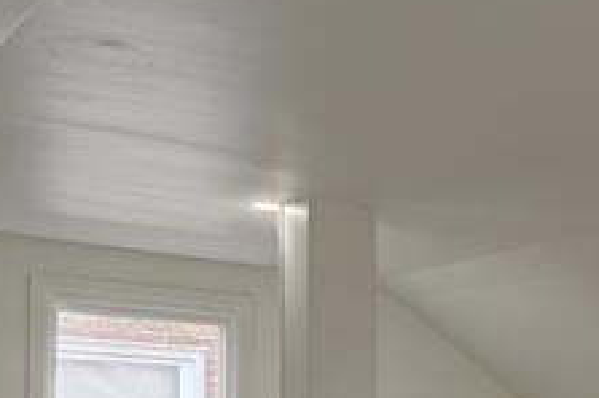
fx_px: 1146
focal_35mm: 69
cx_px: 1013
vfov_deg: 18.5
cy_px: 492
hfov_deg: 21.6
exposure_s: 1/15
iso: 400
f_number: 8
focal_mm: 10
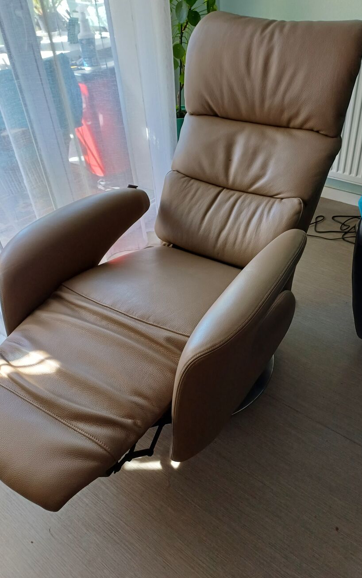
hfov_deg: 46.0
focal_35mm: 27
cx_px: 200
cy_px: 293
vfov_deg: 68.4
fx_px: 426
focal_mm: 4.65
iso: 160
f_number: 1.8
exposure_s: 1/50
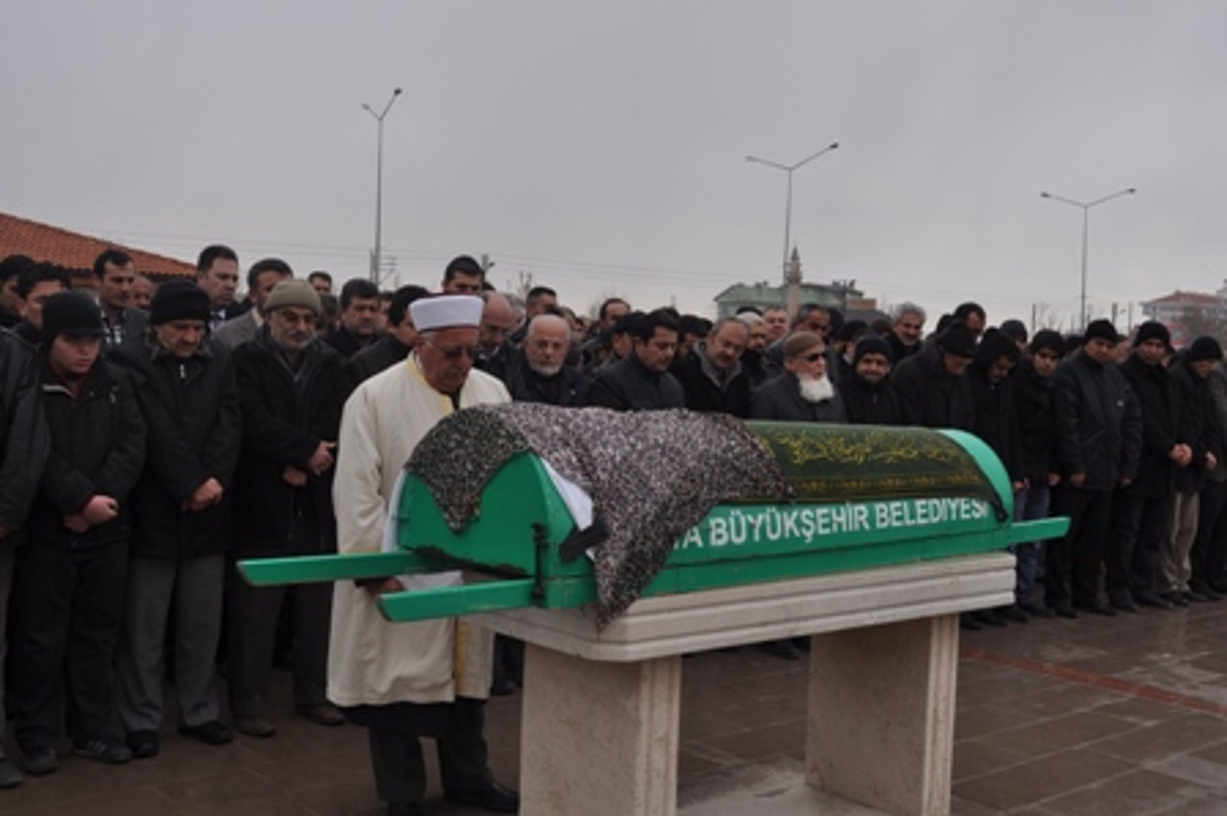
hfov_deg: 46.4
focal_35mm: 42
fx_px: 1430
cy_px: 408
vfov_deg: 31.8
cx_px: 614
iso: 200
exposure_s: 1/200
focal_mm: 28
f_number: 7.1
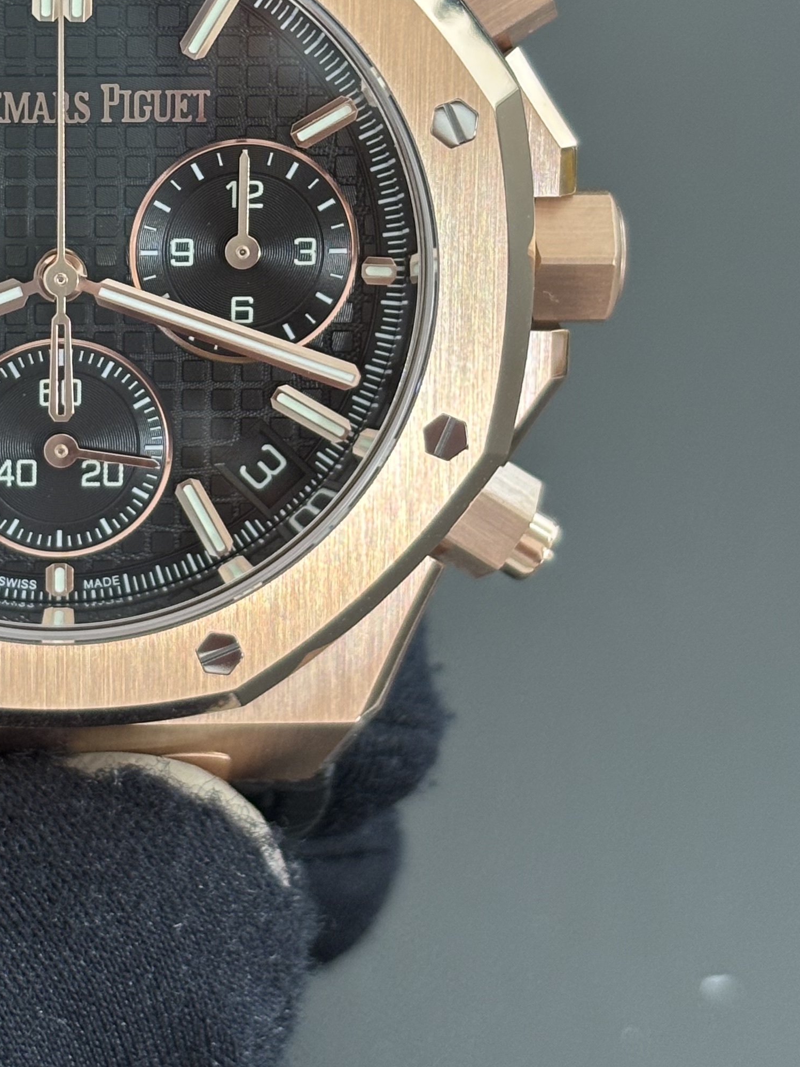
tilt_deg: -55.7
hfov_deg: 14.0
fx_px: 3235
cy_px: 340
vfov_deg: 18.7
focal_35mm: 105
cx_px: 83
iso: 50
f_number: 1.6
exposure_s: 1/60
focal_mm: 5.96
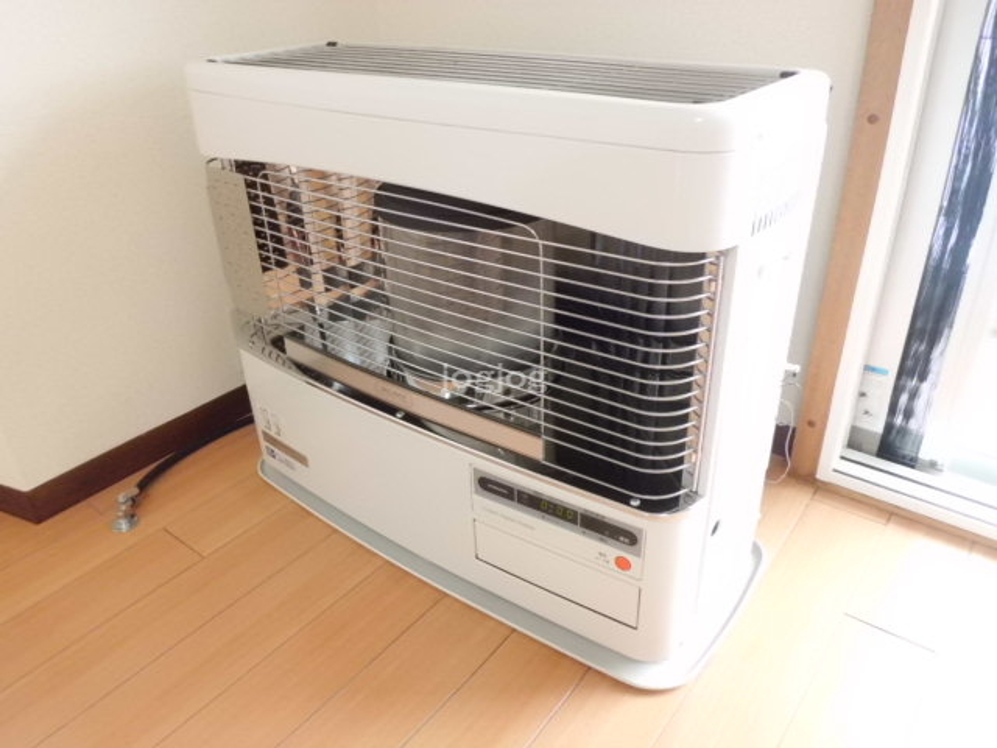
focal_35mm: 26
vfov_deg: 53.1
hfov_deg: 67.3
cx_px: 498
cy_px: 374
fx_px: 749
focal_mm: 4.7
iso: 400
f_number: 2.8
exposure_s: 1/40
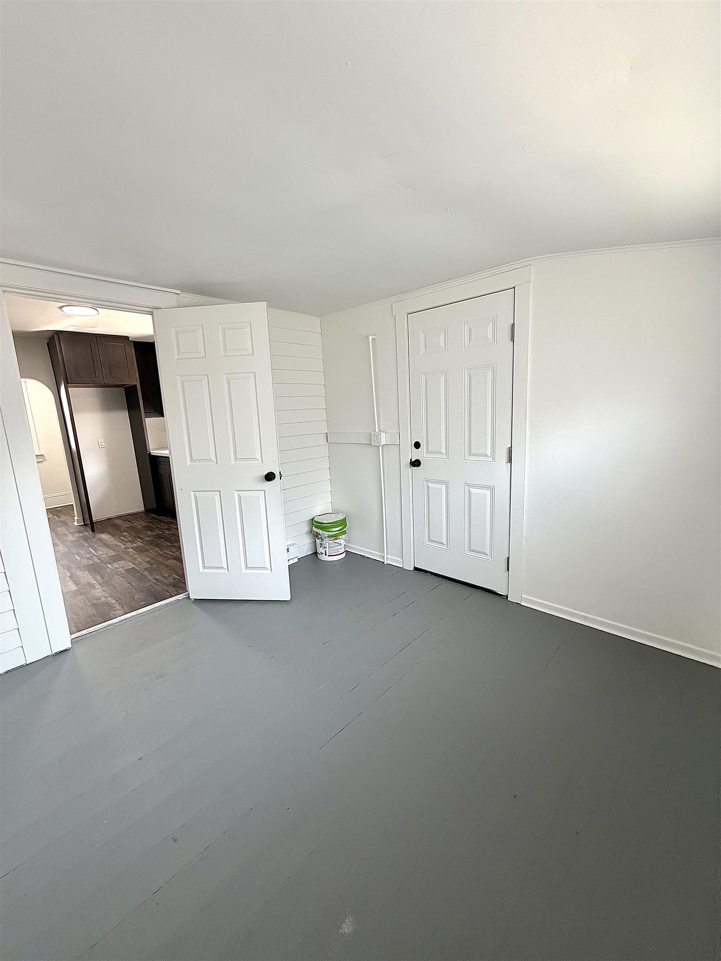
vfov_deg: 102.1
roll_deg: +3.6
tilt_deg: -11.0
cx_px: 360
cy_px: 480
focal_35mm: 14
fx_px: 389
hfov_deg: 85.7
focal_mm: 2.22
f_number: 2.2
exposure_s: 1/120
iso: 200
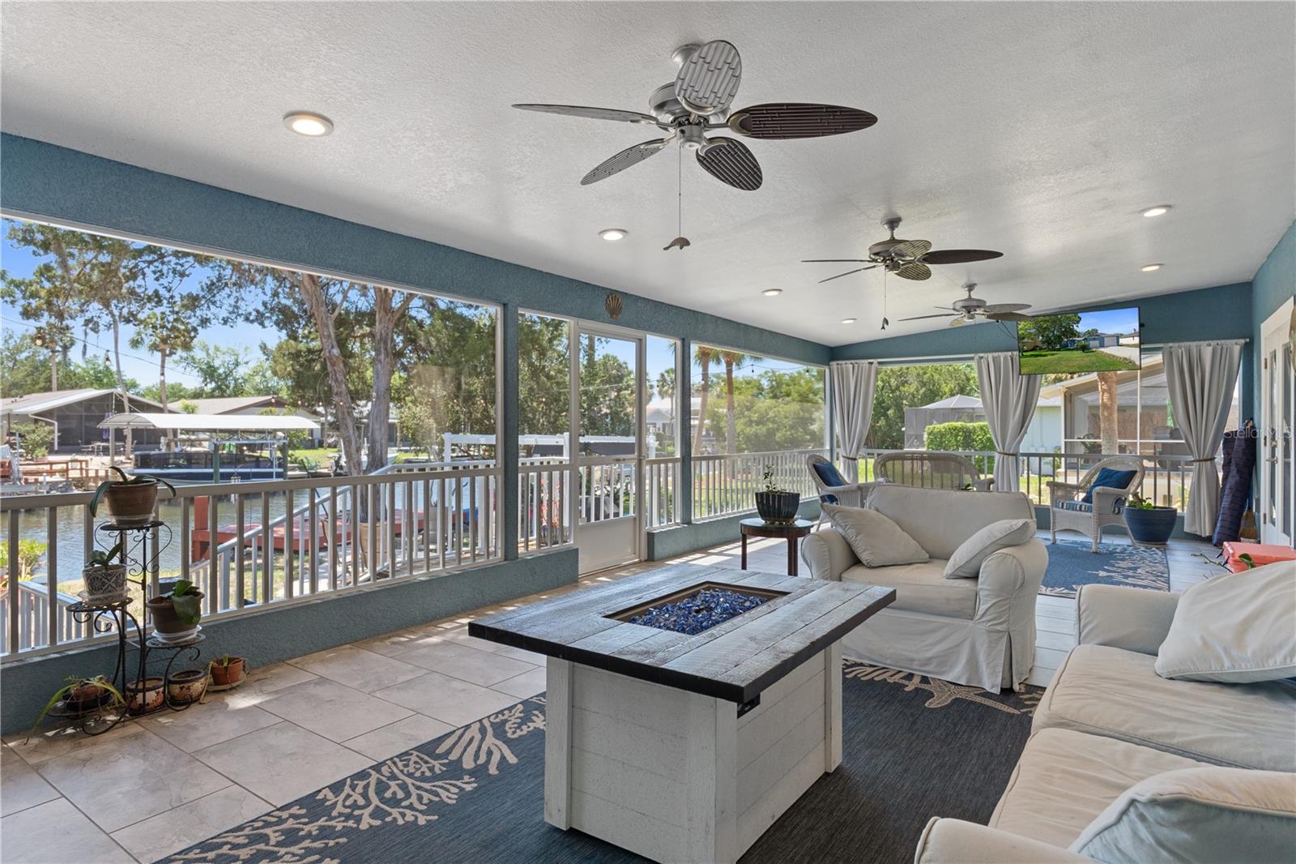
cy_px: 432
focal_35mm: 20
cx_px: 648
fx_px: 702
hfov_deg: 85.4
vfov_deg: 63.2
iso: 320
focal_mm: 13
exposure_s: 1/13
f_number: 8
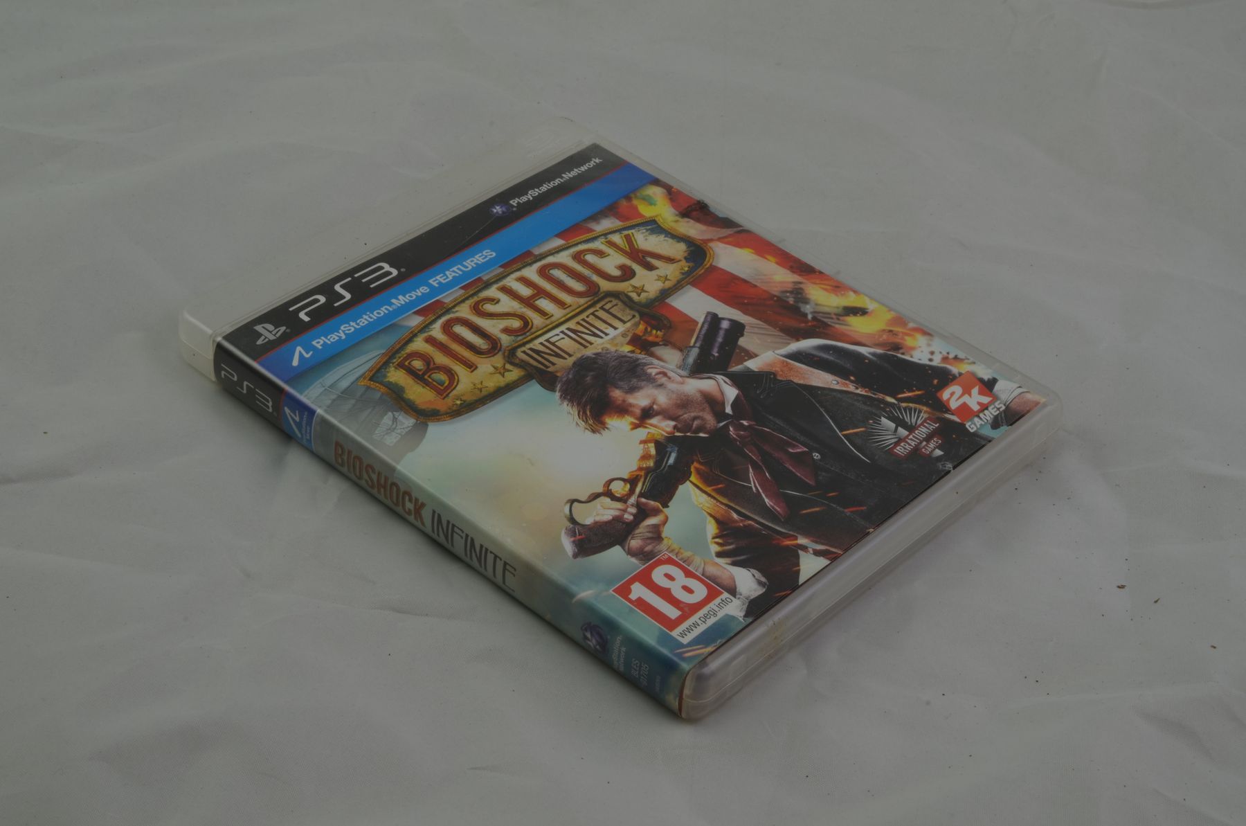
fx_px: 2073
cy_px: 413
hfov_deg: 33.5
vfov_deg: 22.5
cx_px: 623
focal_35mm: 60
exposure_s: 1/4
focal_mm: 40
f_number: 20
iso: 100
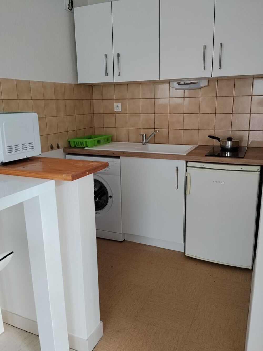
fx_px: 294
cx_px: 132
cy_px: 176
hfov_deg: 48.2
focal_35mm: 29
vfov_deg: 61.7
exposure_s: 1/100
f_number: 1.8
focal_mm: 4.22
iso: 100
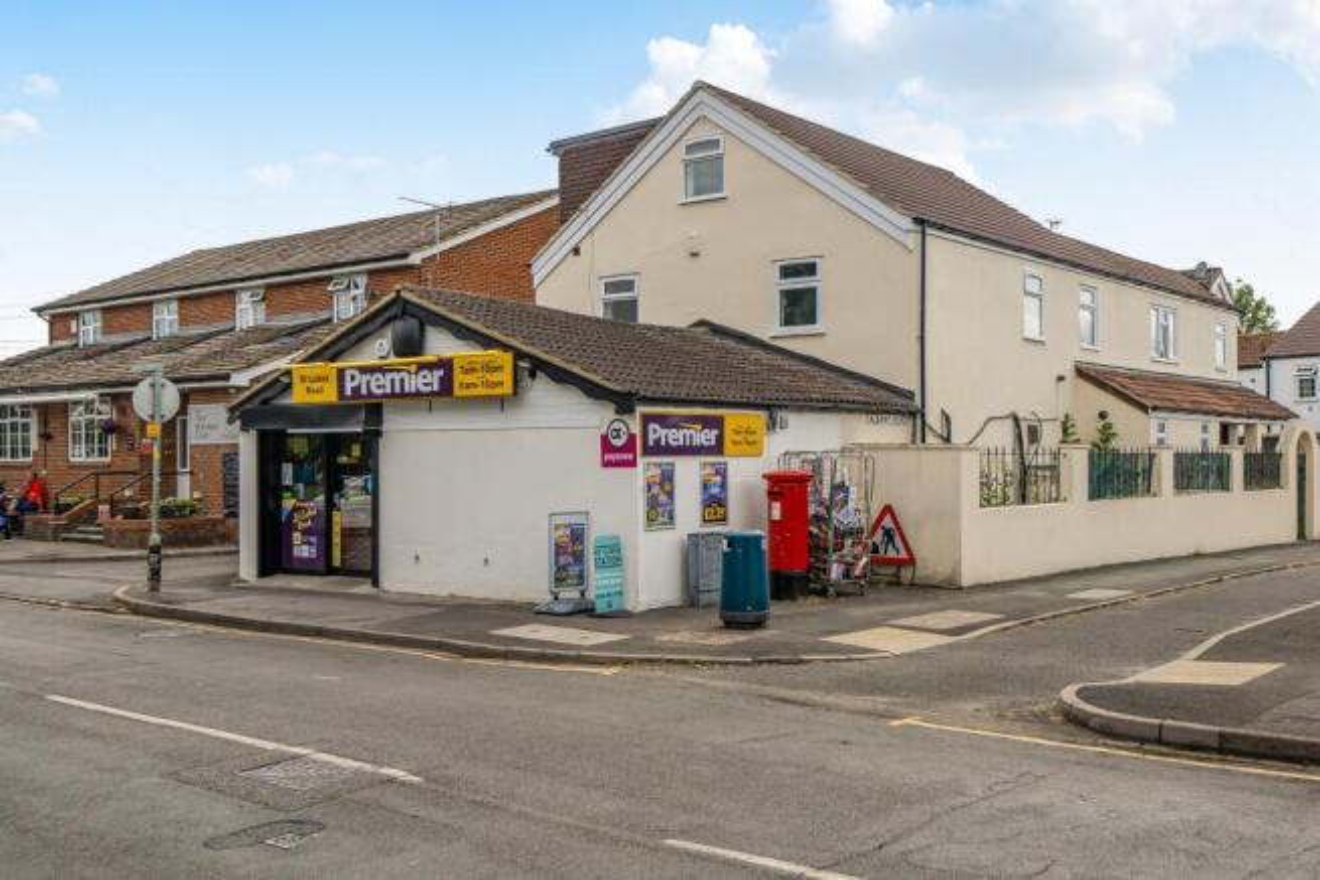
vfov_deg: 36.9
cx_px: 660
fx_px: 1320
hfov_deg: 53.1
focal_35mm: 36
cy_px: 440
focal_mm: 24
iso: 400
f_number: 8
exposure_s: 1/640
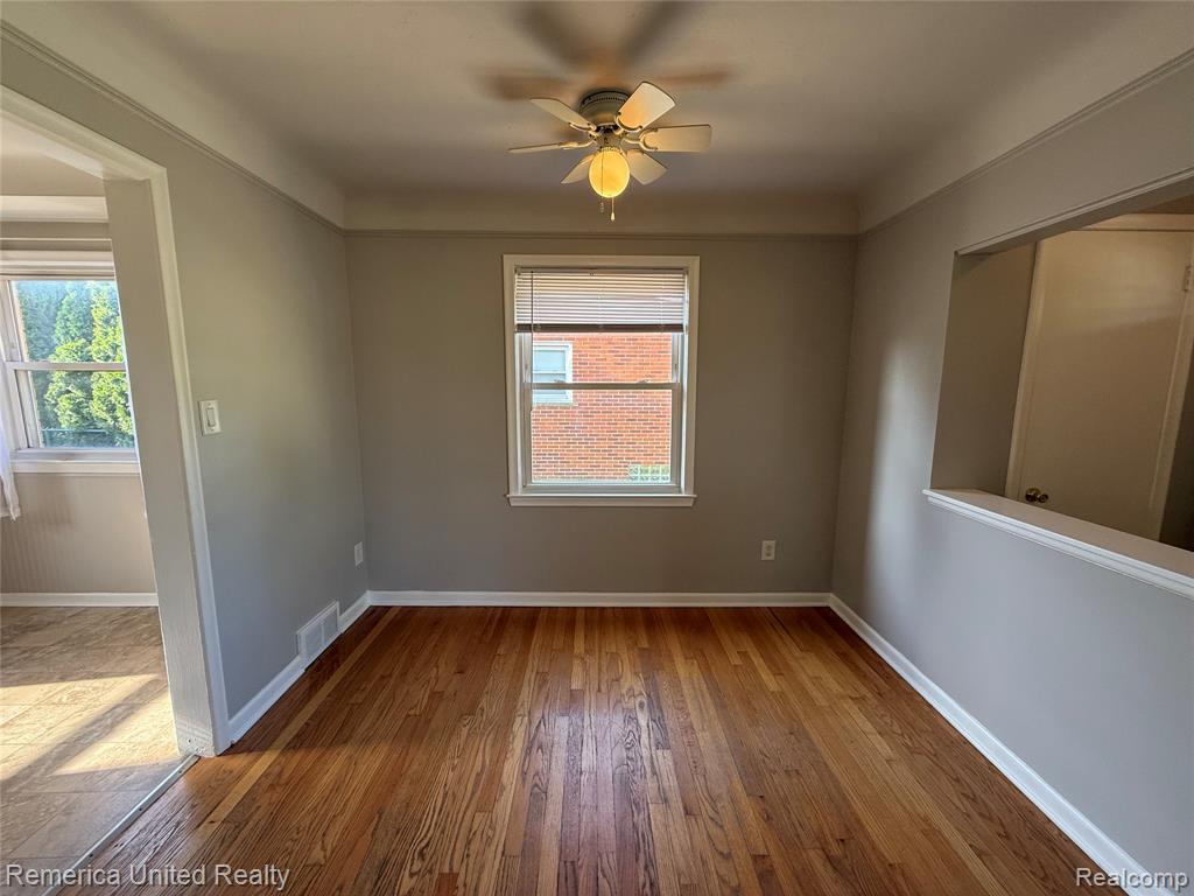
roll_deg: -0.1
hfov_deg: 102.1
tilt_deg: -7.3
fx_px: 483
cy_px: 448
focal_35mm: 14
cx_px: 597
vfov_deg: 85.7
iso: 125
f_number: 2.2
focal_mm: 2.22
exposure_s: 1/99
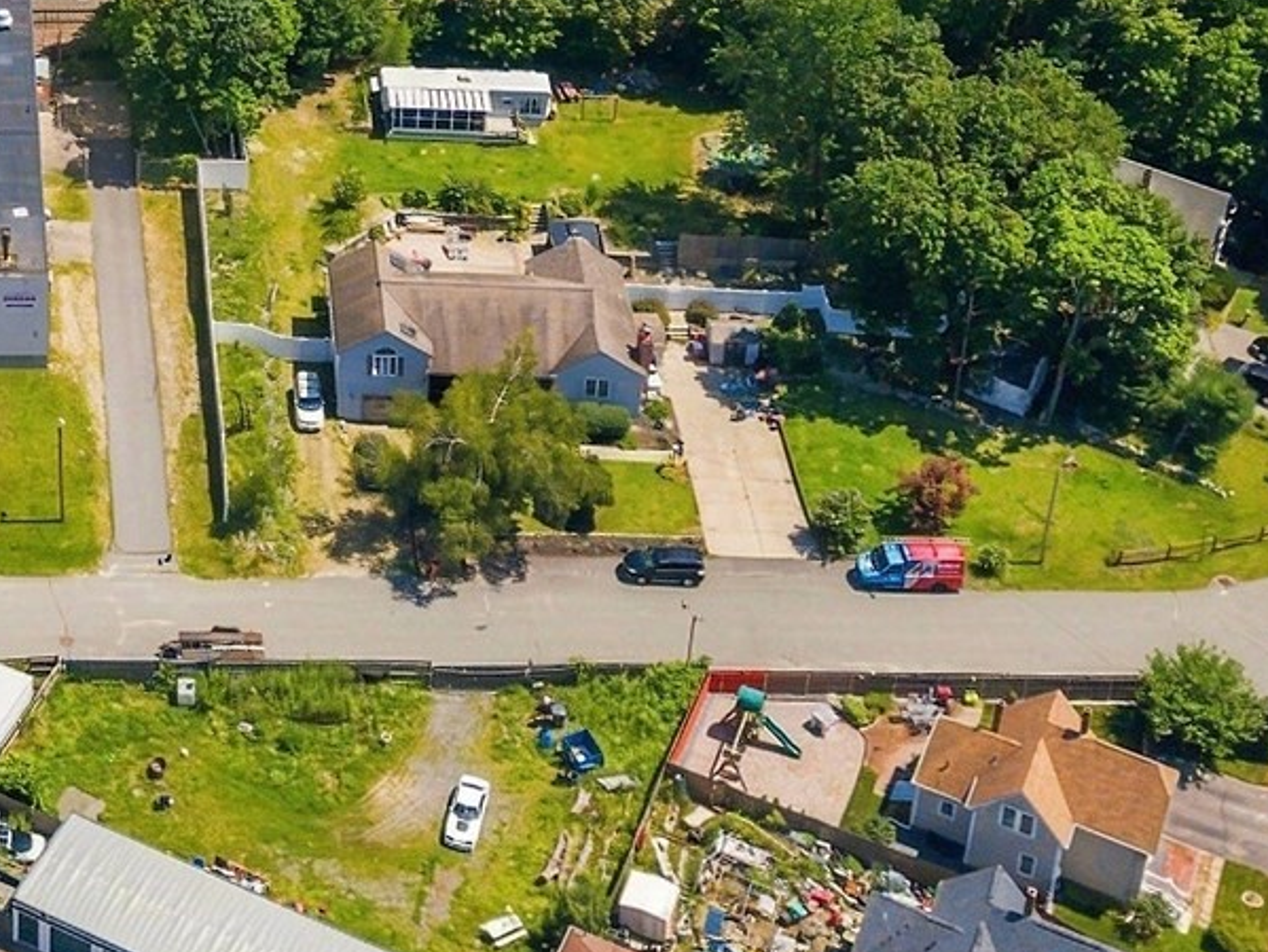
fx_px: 3006
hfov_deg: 22.8
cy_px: -370
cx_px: -25
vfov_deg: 16.7
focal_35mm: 82
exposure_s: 1/4000
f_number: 1.8
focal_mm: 8.7
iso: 290
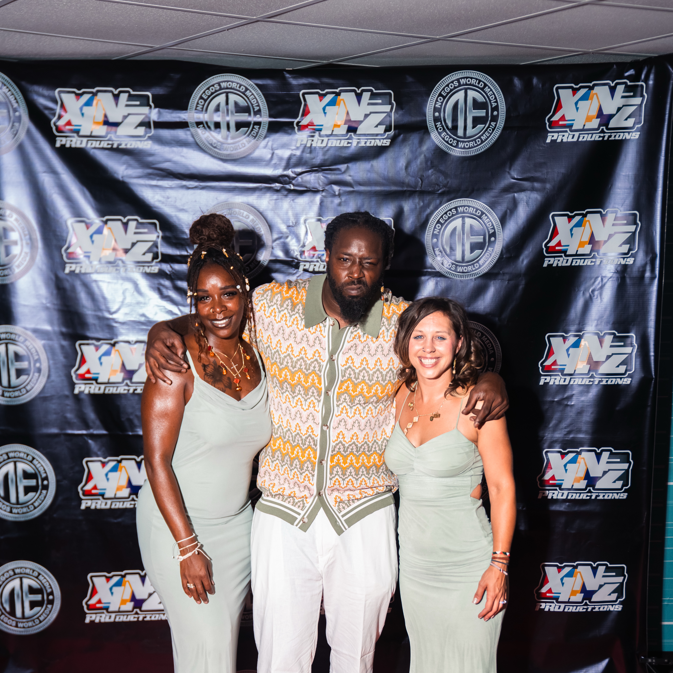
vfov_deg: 31.7
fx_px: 1166
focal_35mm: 53
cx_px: 339
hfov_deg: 32.2
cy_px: 496
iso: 1250
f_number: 2.8
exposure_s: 1/320
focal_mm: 41
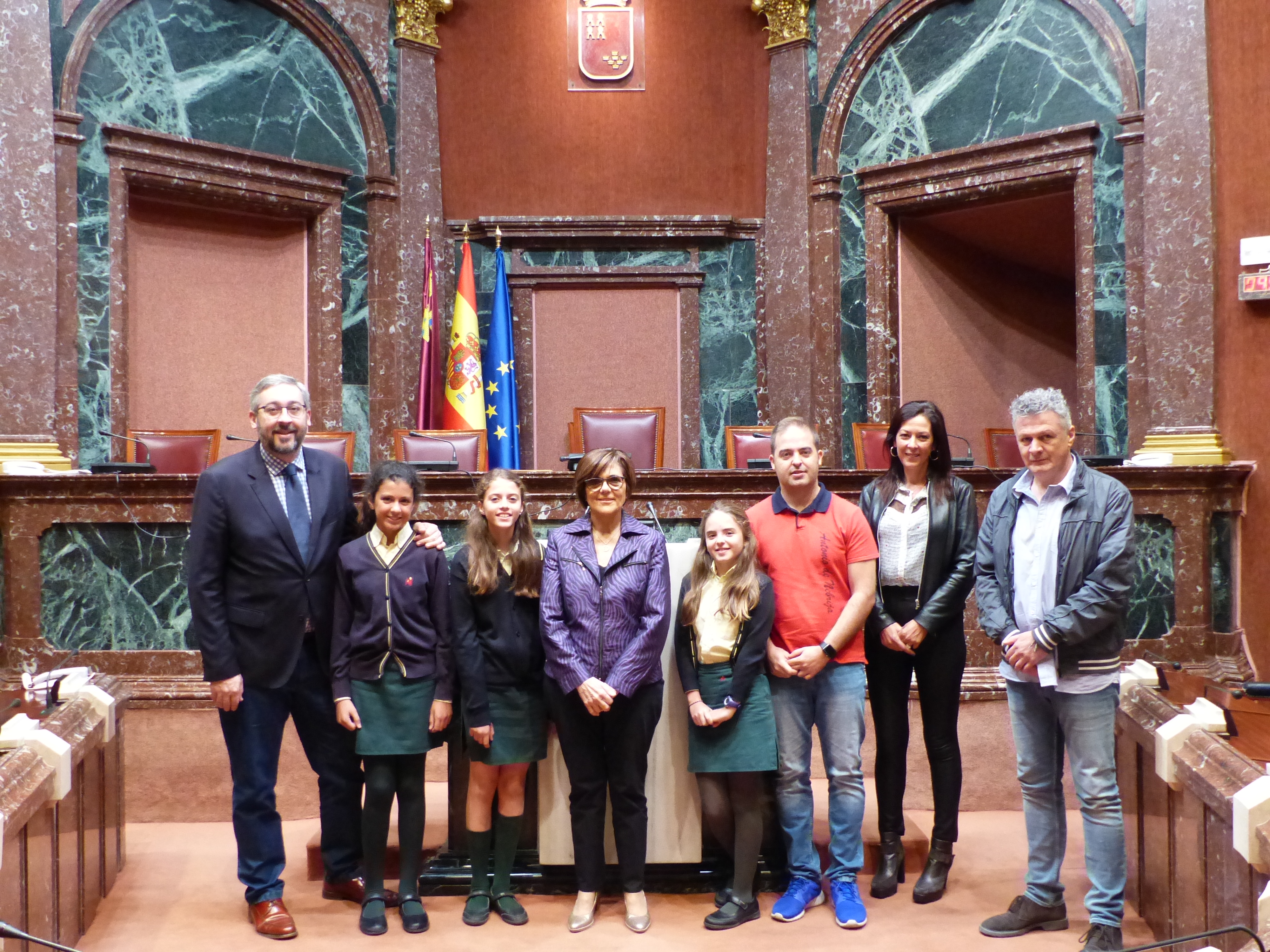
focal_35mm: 33
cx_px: 635
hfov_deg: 55.4
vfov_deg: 42.9
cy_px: 476
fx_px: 1211
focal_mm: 5.9
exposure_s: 1/30
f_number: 2.8
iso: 800
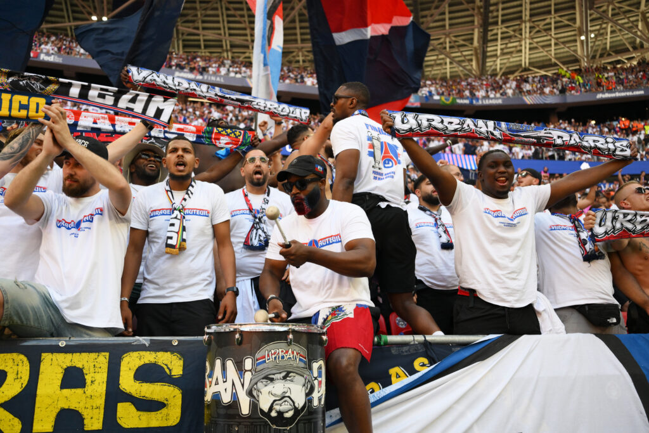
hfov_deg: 59.5
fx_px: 568
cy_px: 216
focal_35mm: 32
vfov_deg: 41.7
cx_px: 324
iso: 1250
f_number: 2.8
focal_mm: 31.5
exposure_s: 1/2500
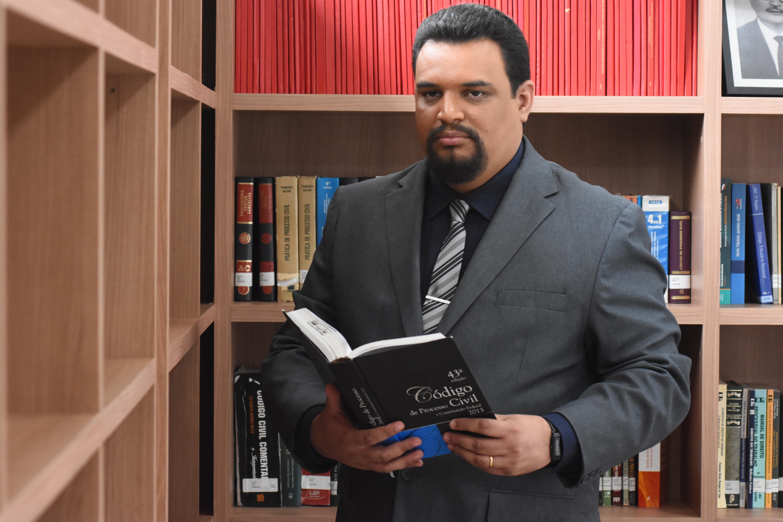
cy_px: 261
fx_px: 2610
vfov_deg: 11.4
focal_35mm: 120
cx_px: 392
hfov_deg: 17.1
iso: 2500
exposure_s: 1/100
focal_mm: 80
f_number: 7.1
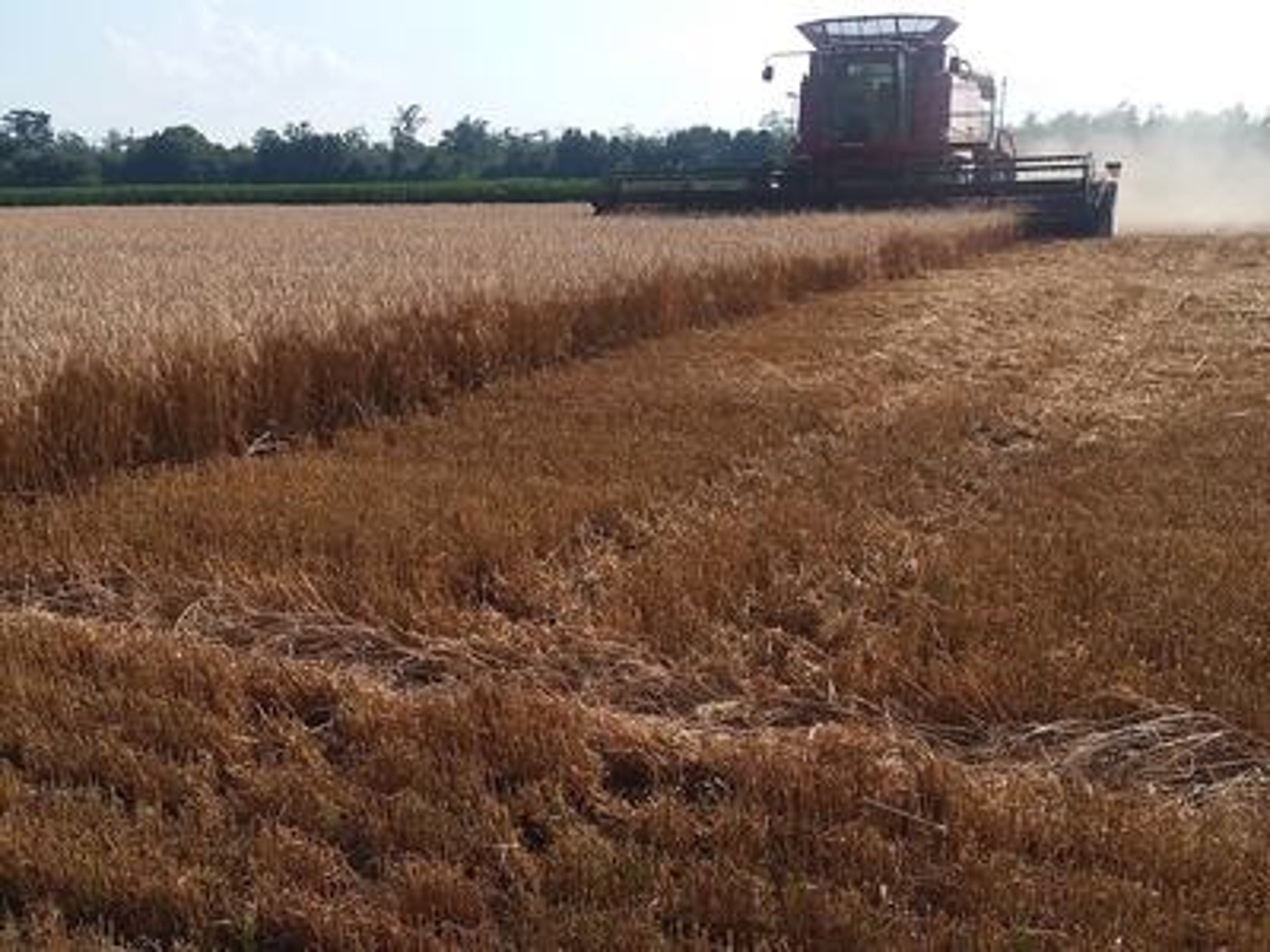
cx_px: 635
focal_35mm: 27
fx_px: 991
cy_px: 476
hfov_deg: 65.3
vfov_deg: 51.4
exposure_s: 1/1922
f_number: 1.9
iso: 50
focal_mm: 2.91
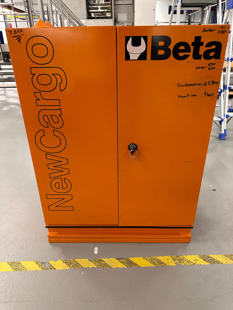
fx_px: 215
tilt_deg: -27.5
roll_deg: +1.8
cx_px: 116
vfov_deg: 71.6
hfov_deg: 56.8
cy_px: 155
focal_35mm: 24
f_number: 1.78
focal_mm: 6.86
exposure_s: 1/50
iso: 320
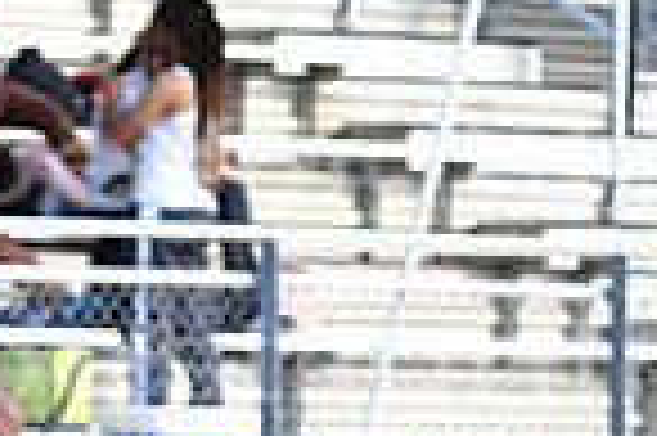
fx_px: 10682
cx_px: 558
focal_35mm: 586
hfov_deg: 3.5
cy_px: 861
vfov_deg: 2.3
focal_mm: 98
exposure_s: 1/2000
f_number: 5.6
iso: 800
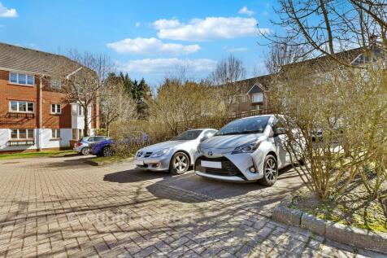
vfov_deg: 77.3
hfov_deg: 100.4
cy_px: 129
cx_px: 194
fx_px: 161
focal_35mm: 15
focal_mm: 10
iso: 160
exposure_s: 1/320
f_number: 8
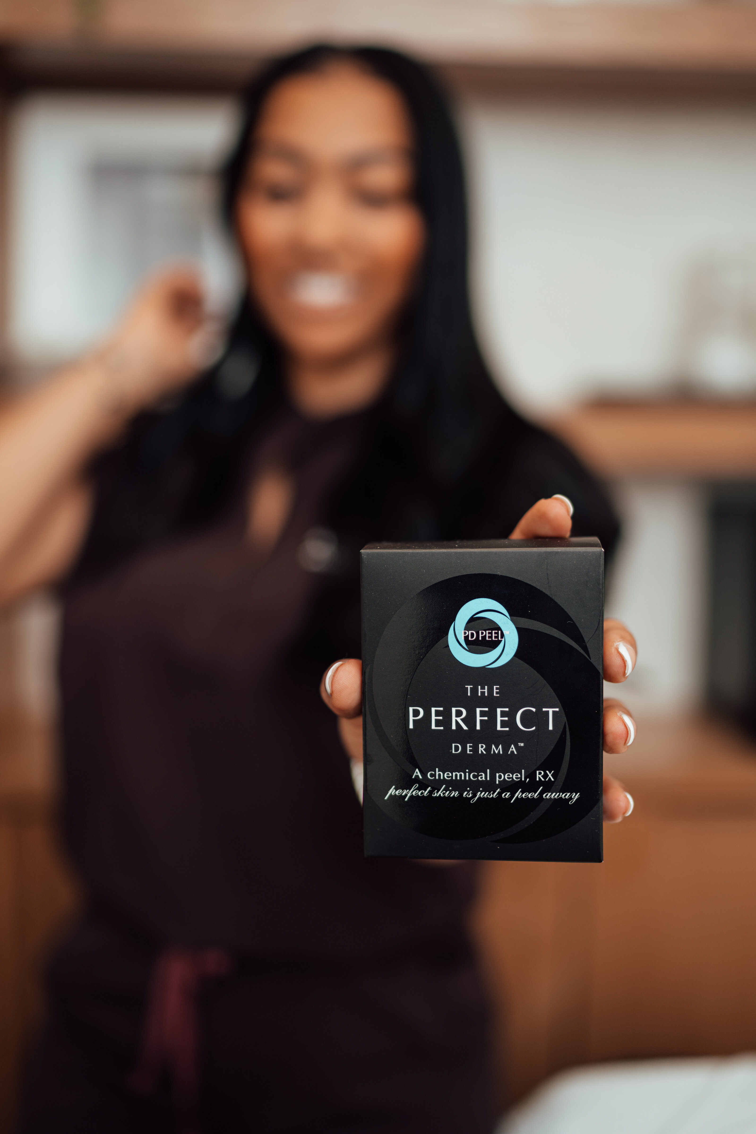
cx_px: 378
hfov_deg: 37.9
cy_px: 567
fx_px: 1102
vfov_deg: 54.4
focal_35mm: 35
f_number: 1.4
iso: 100
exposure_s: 1/160
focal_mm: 35
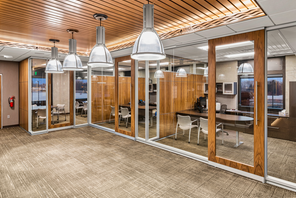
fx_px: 173
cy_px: 89
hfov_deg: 81.2
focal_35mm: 21
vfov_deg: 59.4
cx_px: 148
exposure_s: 1/4
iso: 320
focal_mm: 17
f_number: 8
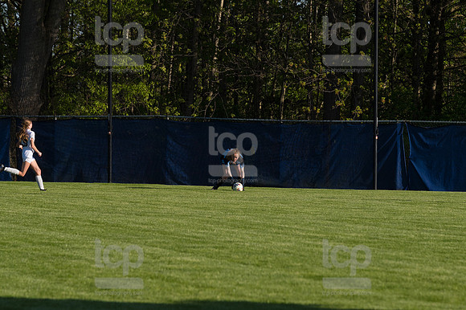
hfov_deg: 6.9
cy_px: 155
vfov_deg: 4.6
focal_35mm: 300
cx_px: 233
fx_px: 3881
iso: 250
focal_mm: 200
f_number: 5.6
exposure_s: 1/1600
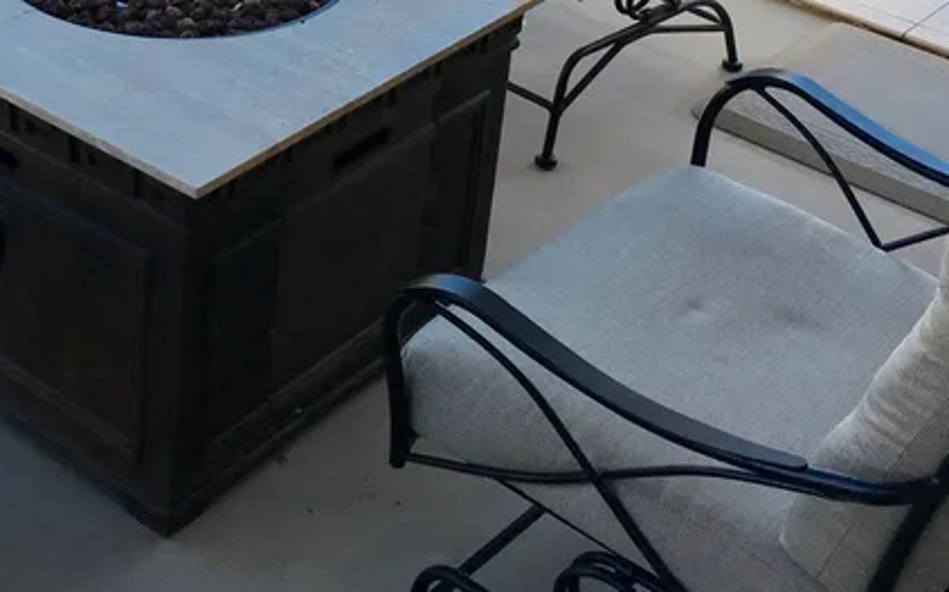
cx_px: 283
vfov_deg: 17.9
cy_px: -54
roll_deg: -3.9
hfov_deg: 29.1
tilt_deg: -24.7
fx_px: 1809
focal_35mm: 70
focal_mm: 4.2
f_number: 2.2
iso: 25
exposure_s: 1/545
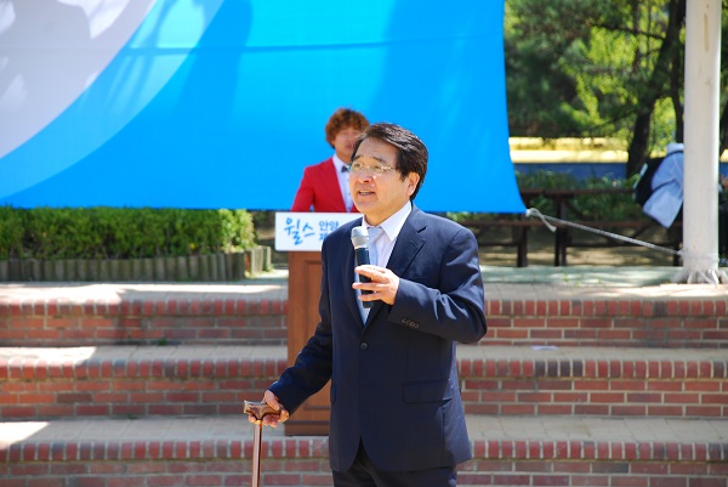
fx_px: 3400
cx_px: 364
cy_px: 244
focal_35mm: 168
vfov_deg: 8.2
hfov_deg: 12.2
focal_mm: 112
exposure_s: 1/125
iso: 125
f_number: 5.6
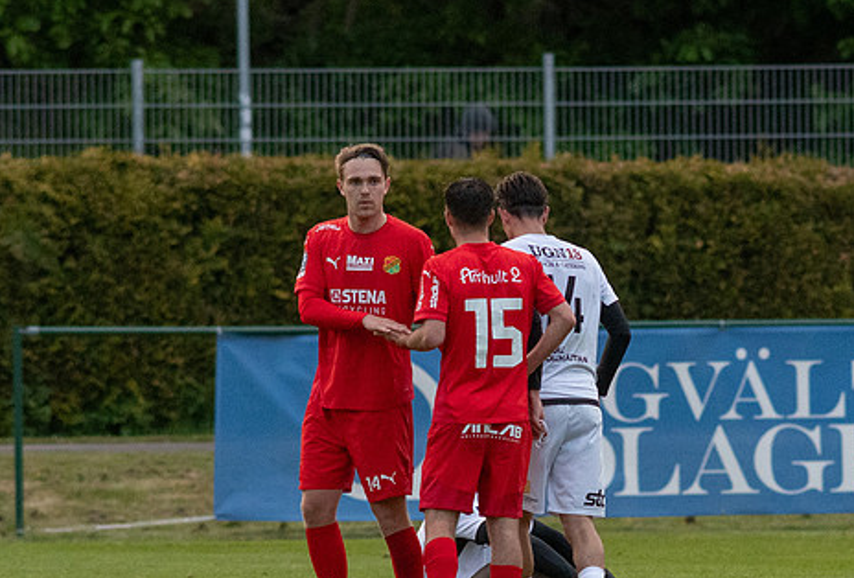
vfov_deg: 1.3
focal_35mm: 1030
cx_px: 527
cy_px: 470
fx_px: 24546
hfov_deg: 2.0
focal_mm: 300
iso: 2200
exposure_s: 1/1250
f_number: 4
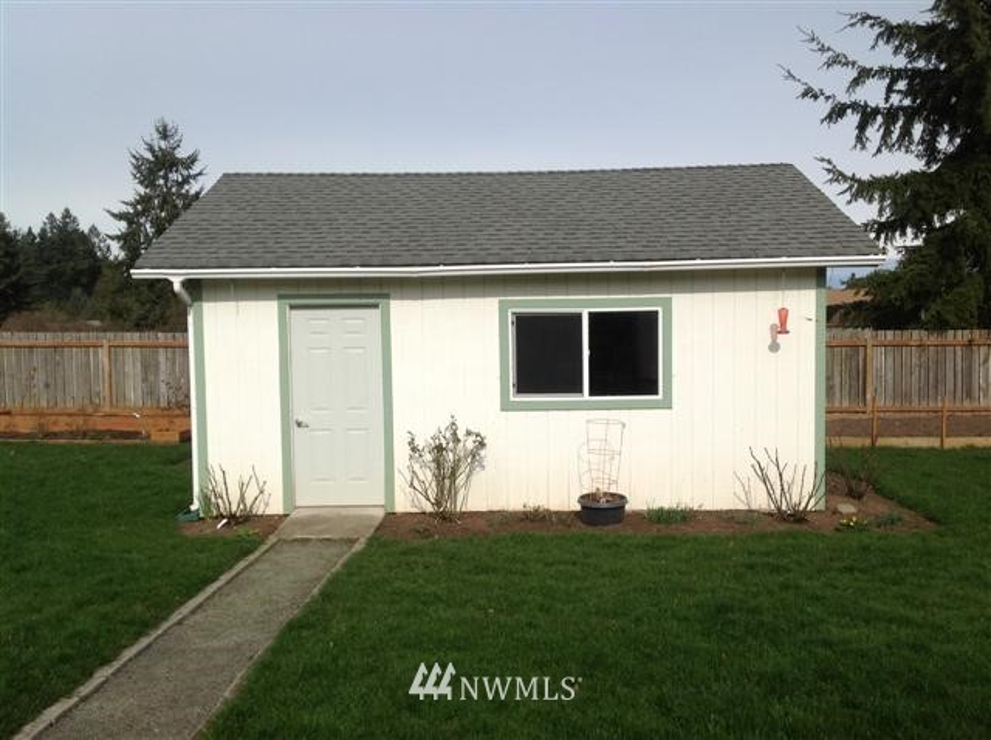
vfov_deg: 40.6
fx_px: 1000
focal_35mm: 35
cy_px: 370
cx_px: 496
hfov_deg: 52.7
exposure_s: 1/3030
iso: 64
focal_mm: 4.28
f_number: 2.4
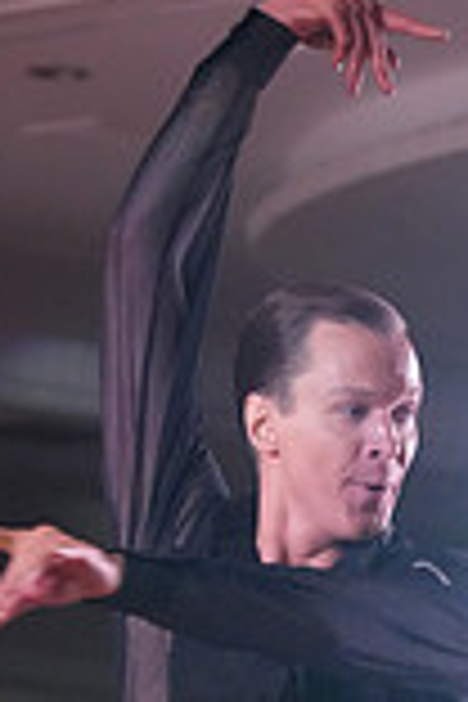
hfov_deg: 3.7
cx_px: 16
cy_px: 1035
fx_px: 7312
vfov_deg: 5.4
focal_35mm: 375
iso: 6400
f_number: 5
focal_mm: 101
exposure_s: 1/320
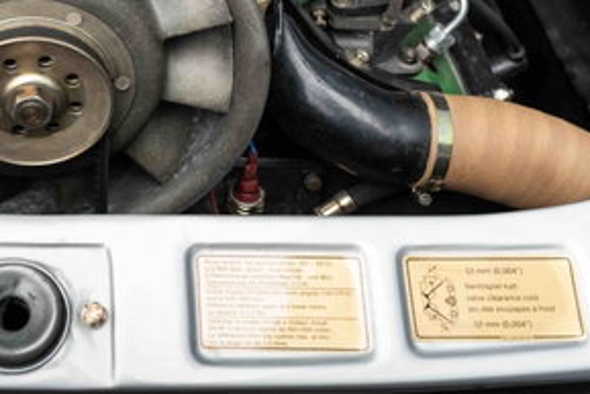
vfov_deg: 17.2
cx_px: 33
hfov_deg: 25.3
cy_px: -40
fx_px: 1263
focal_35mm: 77
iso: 500
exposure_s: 1/100
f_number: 4.5
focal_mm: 29
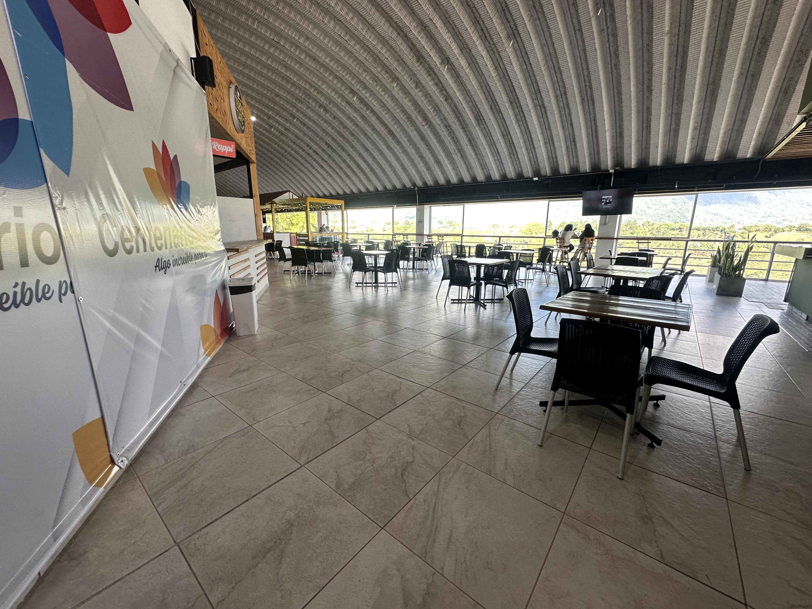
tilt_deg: -11.3
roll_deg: -1.3
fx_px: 328
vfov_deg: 85.7
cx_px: 406
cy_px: 304
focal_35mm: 14
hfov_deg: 102.1
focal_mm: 2.22
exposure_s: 1/120
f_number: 2.2
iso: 80
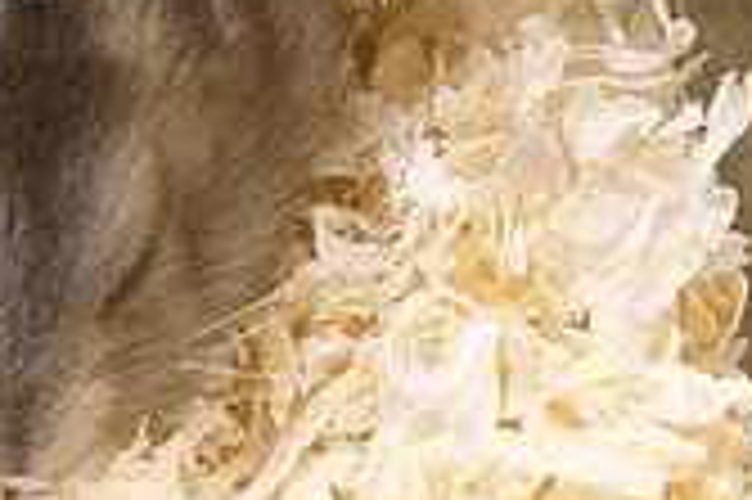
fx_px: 2692
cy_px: 155
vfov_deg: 10.6
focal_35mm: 129
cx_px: -194
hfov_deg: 15.2
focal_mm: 30
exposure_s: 1/50
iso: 3200
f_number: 9
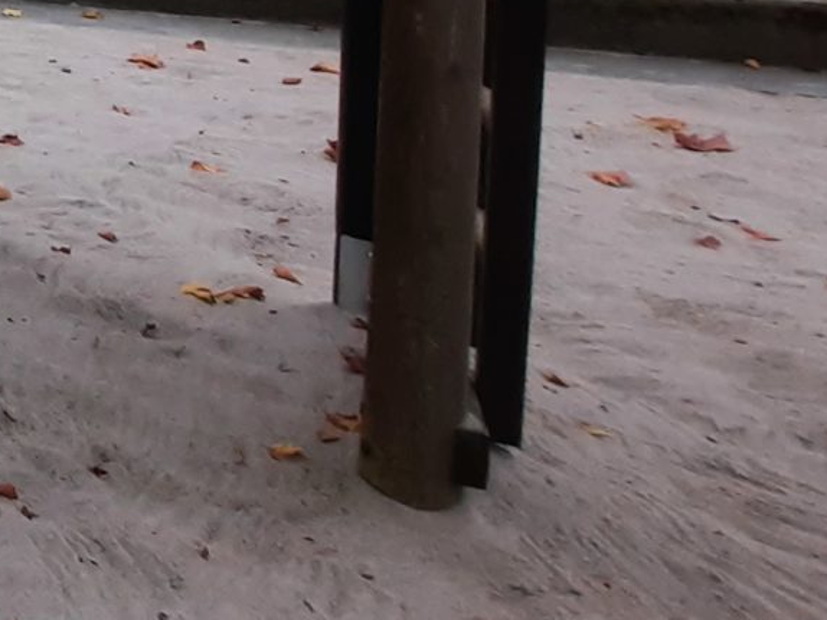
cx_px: -932
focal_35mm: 58
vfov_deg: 21.5
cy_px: -291
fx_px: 1385
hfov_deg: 17.8
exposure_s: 1/100
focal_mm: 1.74
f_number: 2.2
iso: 50
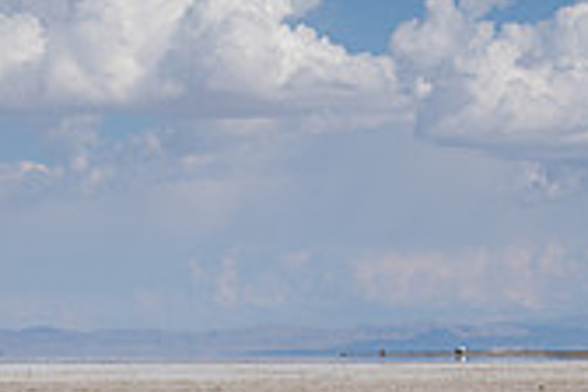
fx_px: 2825
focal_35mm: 173
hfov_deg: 11.9
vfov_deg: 7.7
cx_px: 392
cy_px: 668
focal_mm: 50
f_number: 6.3
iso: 160
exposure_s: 1/1250
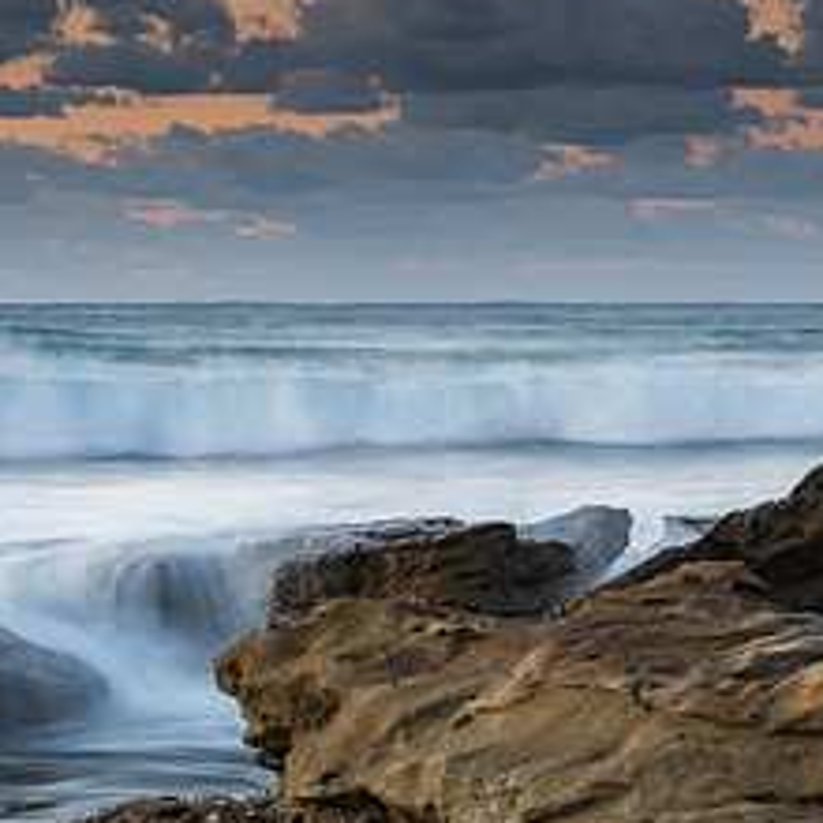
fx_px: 3954
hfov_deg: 11.8
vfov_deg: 11.9
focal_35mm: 147
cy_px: 425
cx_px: 94
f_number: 7.1
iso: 31
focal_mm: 65
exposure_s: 1.3
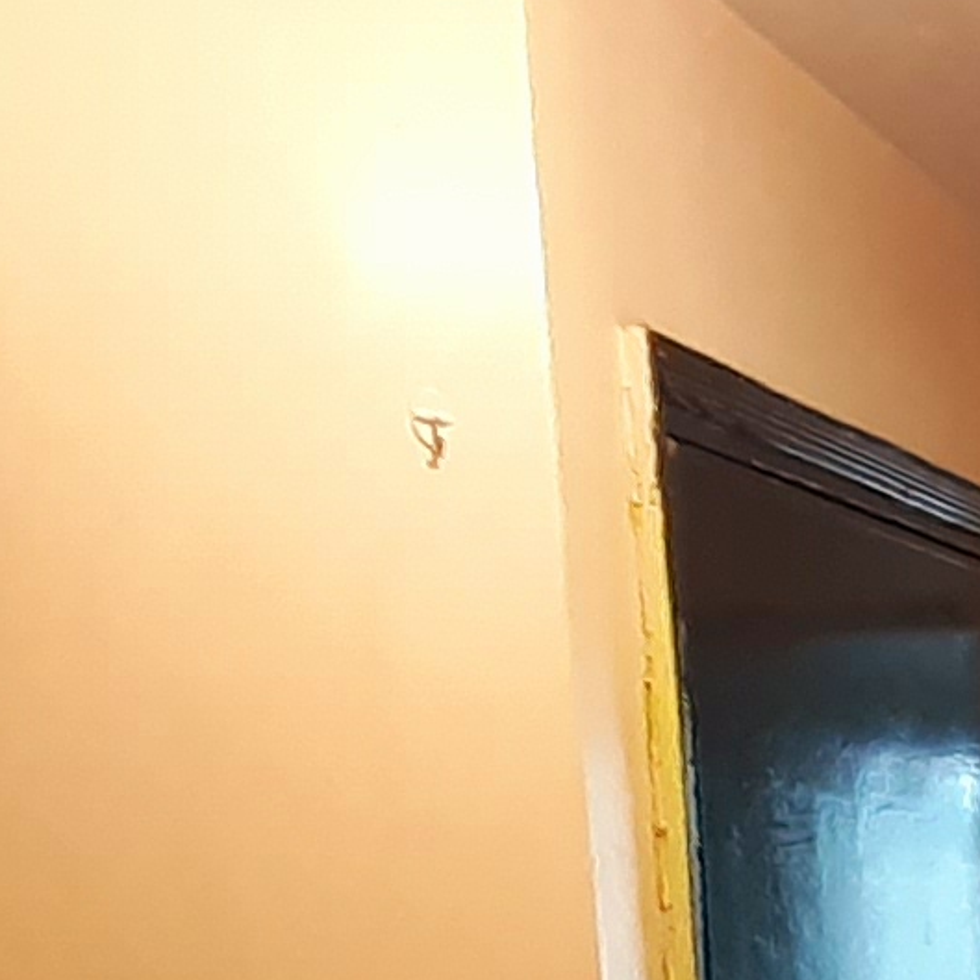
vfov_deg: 25.7
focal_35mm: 56
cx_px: 1339
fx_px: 1794
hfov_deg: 25.4
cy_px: 1310
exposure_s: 1/10
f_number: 2.2
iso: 160
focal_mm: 1.13
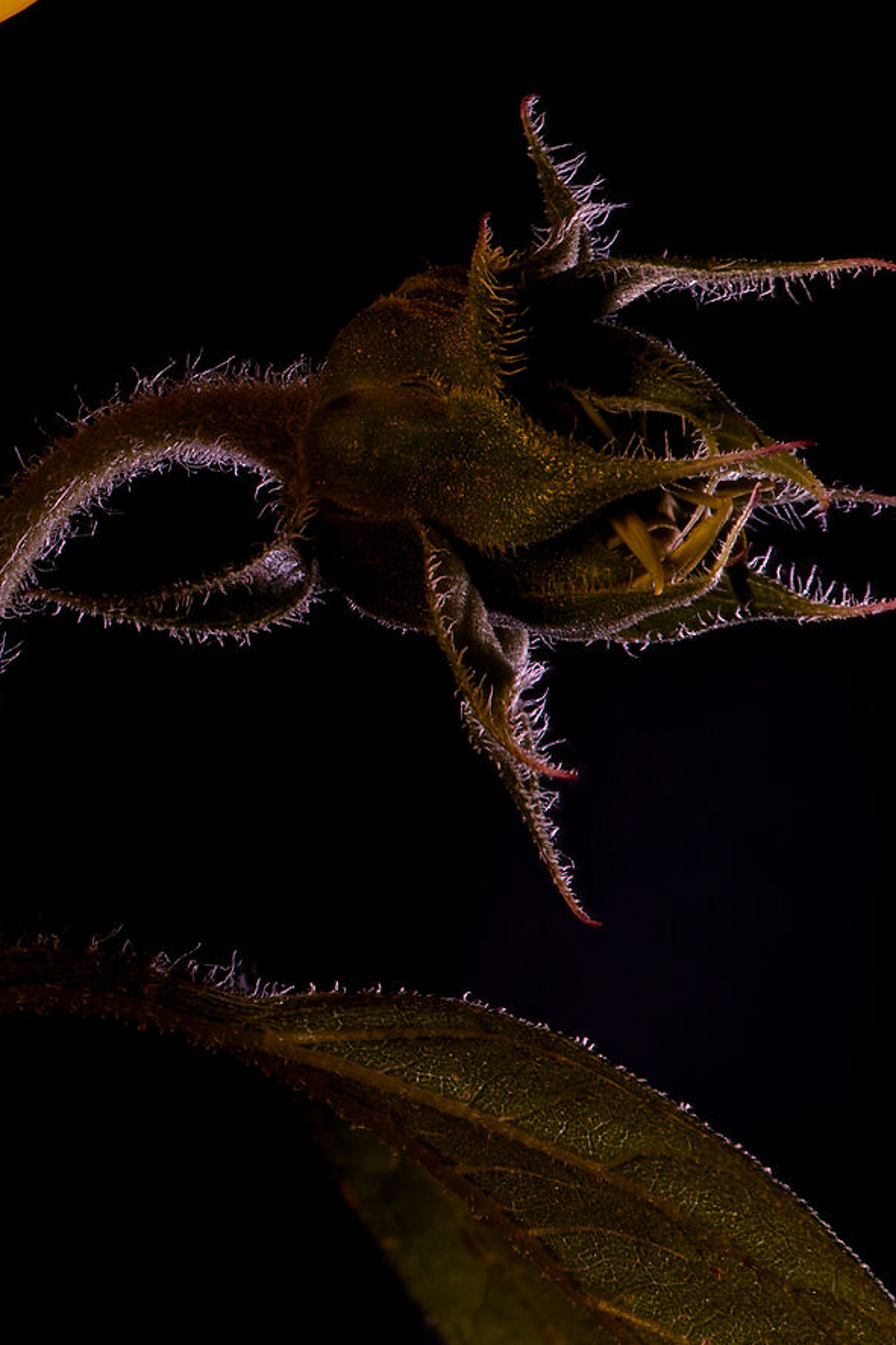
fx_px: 10606
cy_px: 216
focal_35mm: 284
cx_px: -711
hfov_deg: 4.8
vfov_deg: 7.2
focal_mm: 105
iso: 100
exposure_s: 1/25
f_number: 10
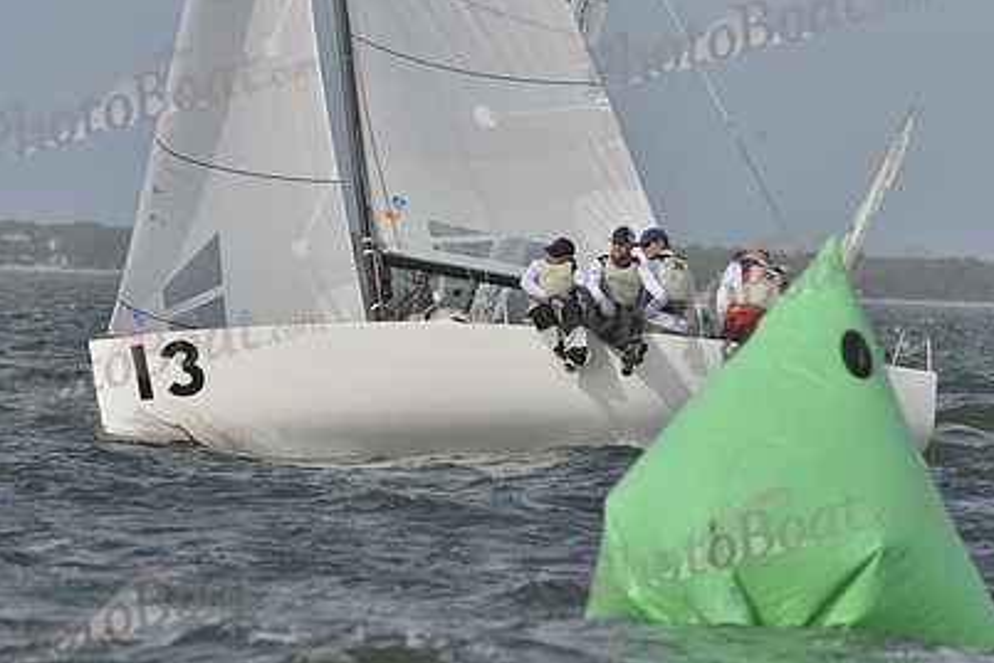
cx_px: 455
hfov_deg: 4.6
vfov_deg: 3.1
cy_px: 194
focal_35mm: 447
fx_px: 12341
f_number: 9
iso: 400
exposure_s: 1/1600
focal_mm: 310
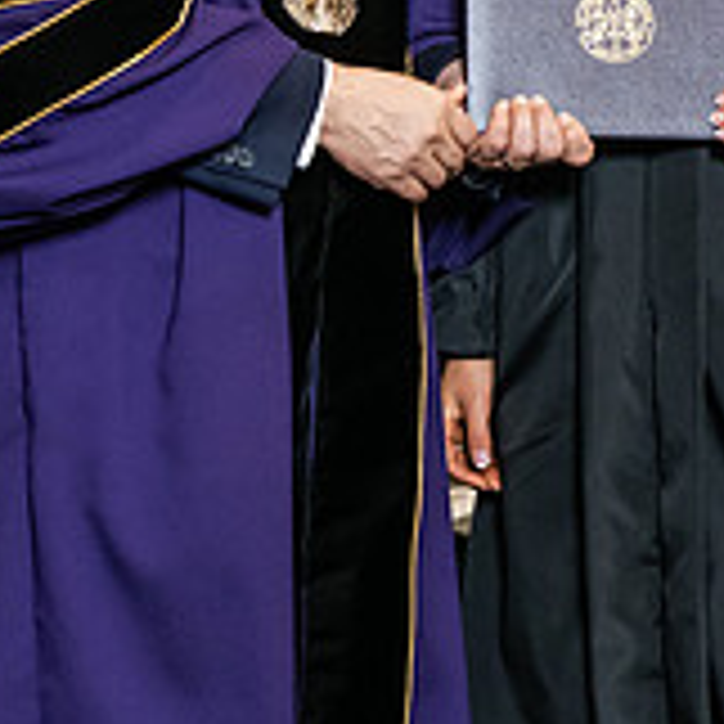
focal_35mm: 215
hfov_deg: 8.1
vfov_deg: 8.1
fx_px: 5088
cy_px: -74
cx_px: 229
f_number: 5
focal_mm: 70
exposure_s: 1/200
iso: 2500
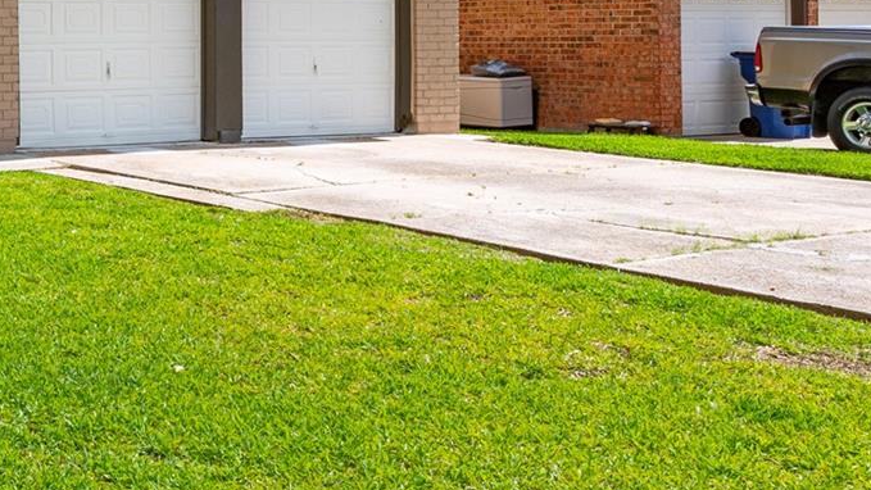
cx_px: -212
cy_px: 36
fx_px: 1386
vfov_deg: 19.6
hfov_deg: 29.3
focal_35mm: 60
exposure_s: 1/200
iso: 125
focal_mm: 19
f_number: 11
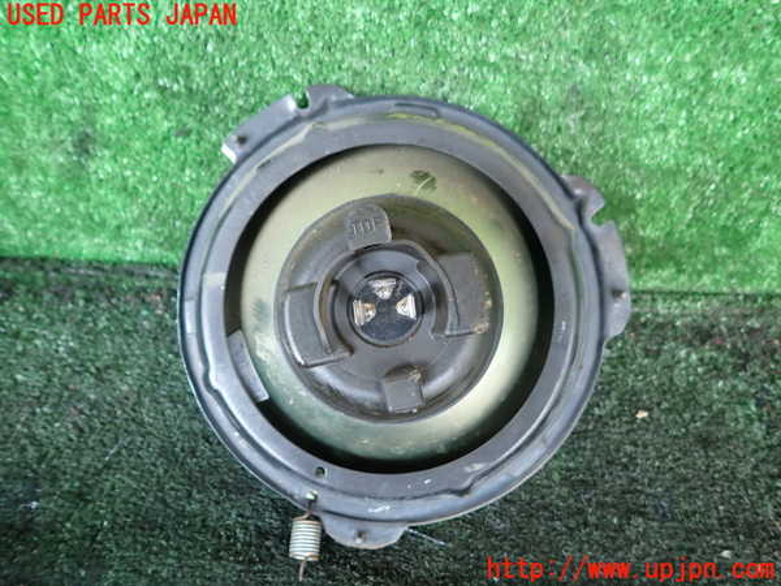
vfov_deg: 54.9
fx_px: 564
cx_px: 390
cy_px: 293
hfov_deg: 69.4
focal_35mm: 25
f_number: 2
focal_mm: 4.5
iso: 200
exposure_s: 1/60
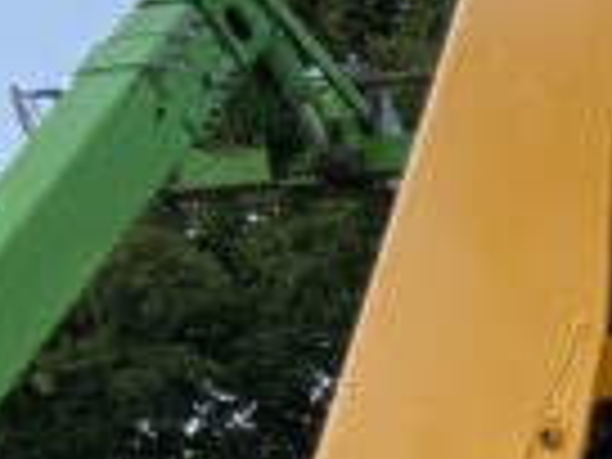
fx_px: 3854
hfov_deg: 8.1
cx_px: 1624
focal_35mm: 218
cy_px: 936
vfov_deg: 6.6
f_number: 1.8
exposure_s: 1/962
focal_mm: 3
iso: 16
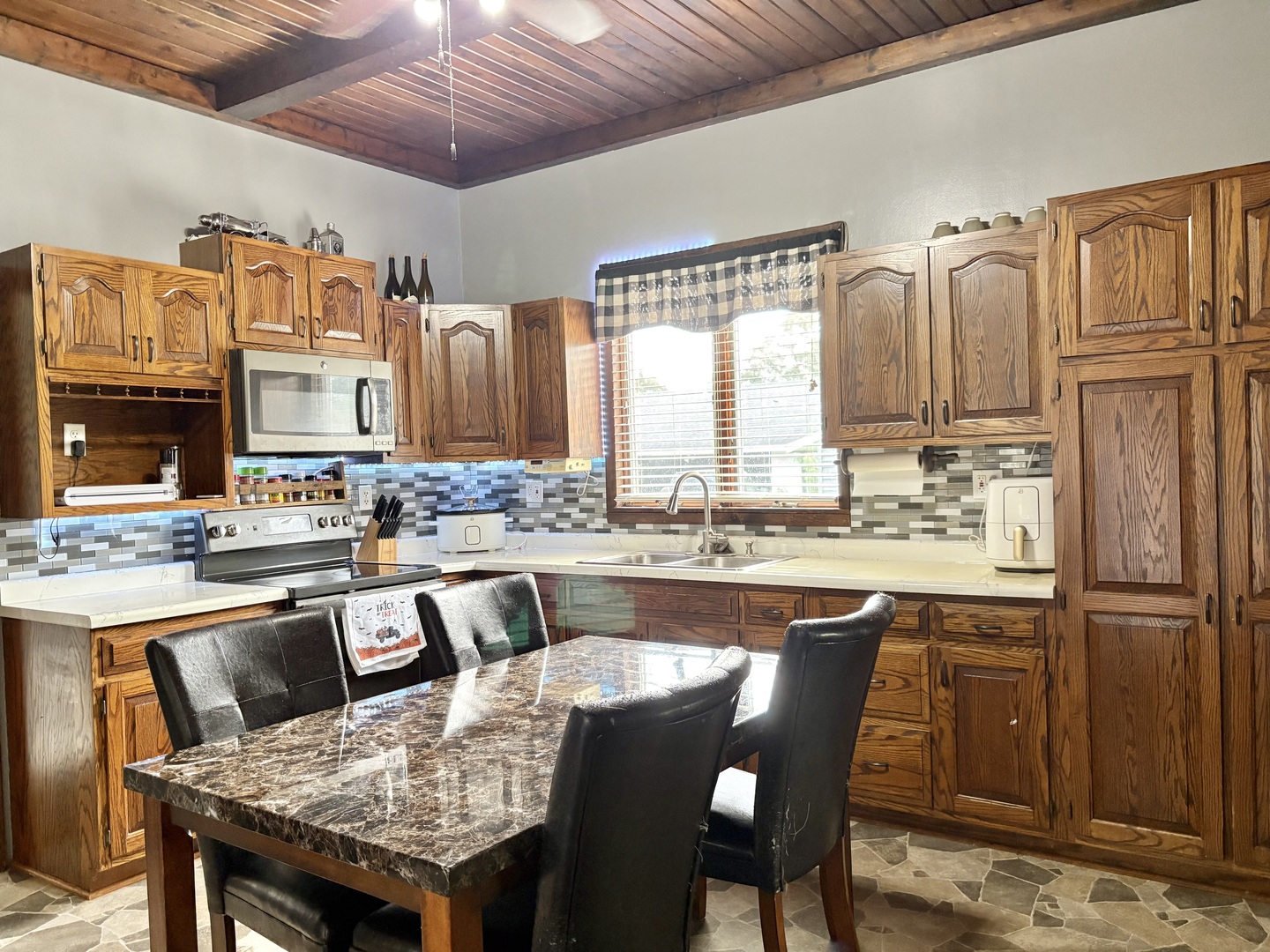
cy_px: 476
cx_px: 635
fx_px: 954
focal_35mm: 26
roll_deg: +1.9
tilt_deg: -1.4
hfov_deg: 67.3
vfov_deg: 53.1
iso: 250
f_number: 1.6
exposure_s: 1/60
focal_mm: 5.96
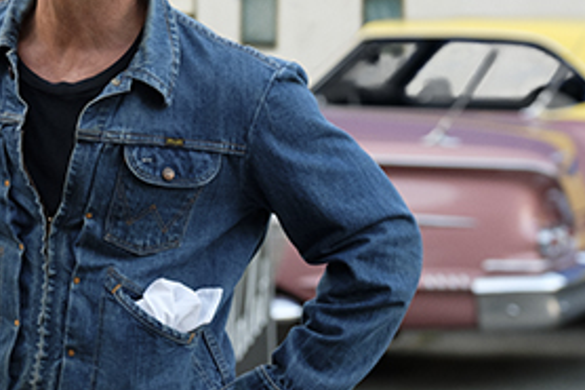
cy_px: 136
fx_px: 3492
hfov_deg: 9.5
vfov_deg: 6.4
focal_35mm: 215
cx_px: -6
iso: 1250
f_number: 3.6
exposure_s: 1/500
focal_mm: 68.7
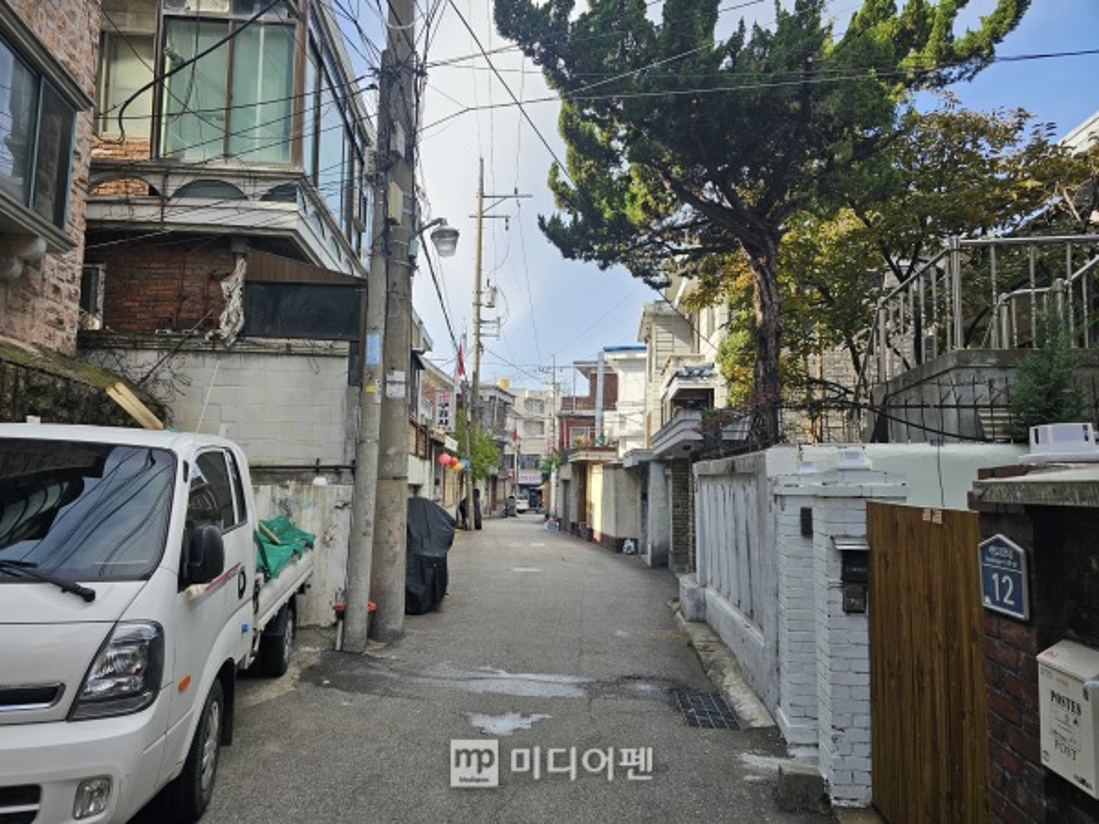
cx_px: 550
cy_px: 412
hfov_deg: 73.9
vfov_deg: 58.9
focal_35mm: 23
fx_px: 730
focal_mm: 6.3
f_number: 1.7
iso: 10
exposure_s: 1/343
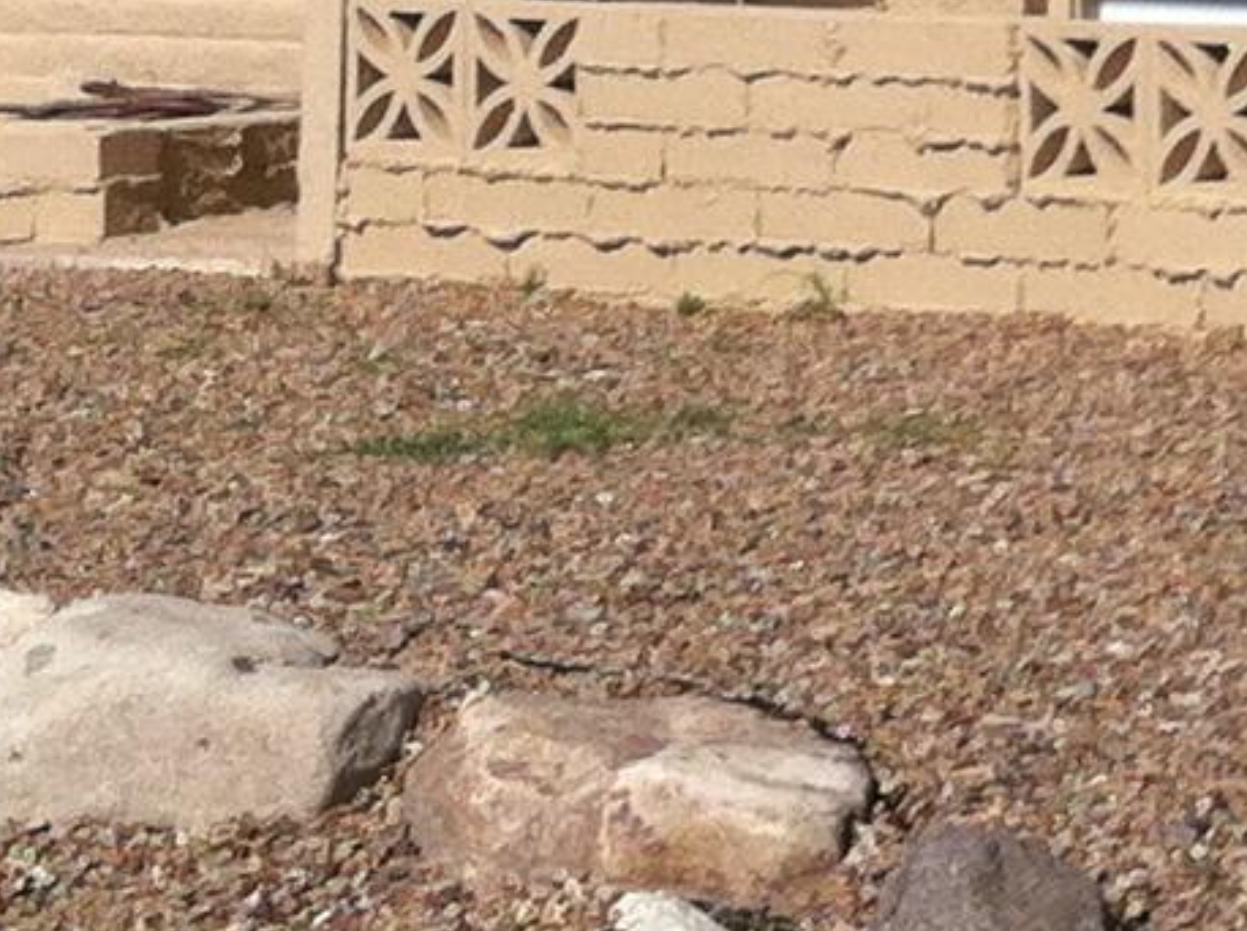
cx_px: 1969
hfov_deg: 9.7
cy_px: -678
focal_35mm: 198
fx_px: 7122
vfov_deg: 7.3
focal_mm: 3.85
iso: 80
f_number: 2.8
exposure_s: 1/2320
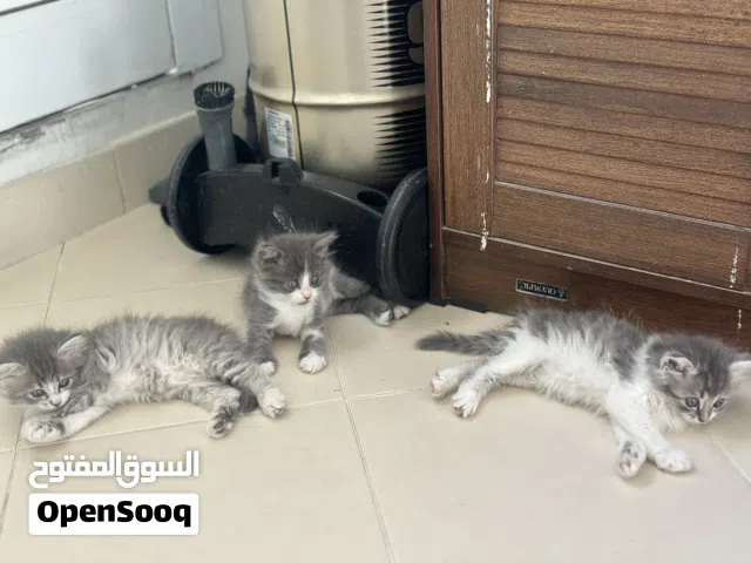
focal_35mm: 48
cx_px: 376
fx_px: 1041
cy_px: 282
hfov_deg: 39.7
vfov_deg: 30.3
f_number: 1.78
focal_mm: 6.86
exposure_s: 1/180
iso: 80
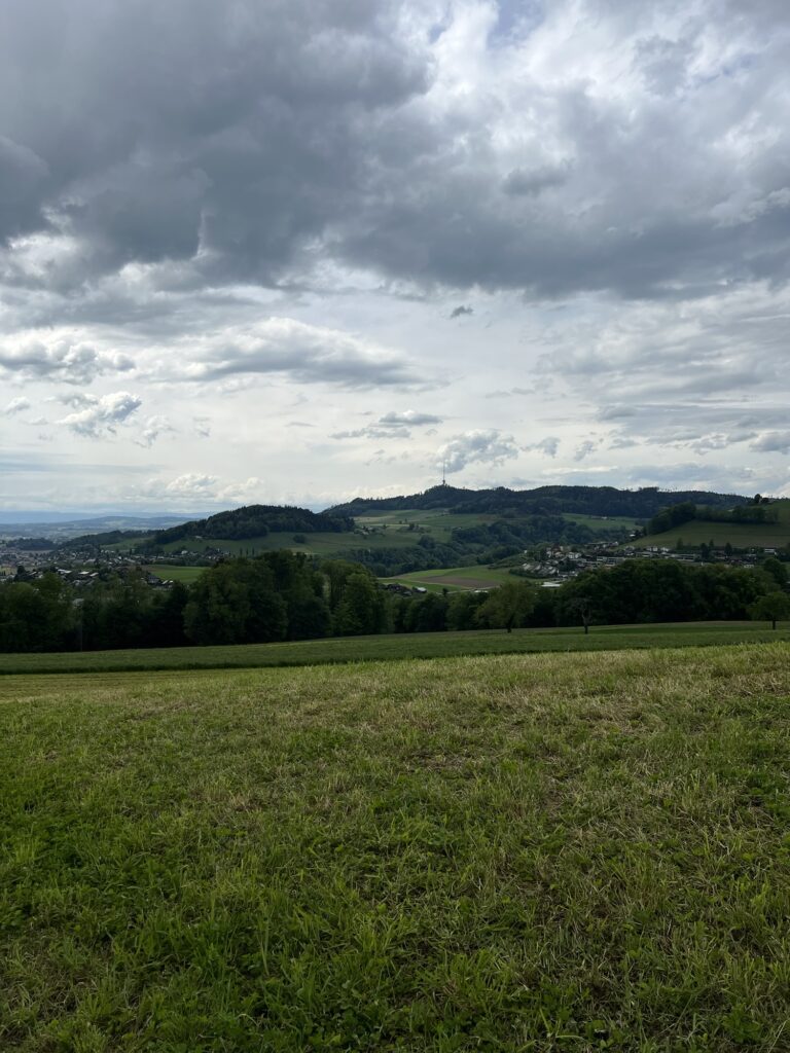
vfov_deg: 67.3
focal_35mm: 26
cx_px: 395
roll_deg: -0.5
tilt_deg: +1.7
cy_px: 526
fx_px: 791
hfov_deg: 53.1
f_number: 1.5
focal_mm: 5.7
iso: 50
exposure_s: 1/6211
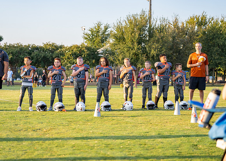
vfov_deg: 18.9
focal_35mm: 76
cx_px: 110
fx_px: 486
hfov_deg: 26.2
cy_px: 81
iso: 400
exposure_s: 1/1600
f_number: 2.8
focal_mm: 70
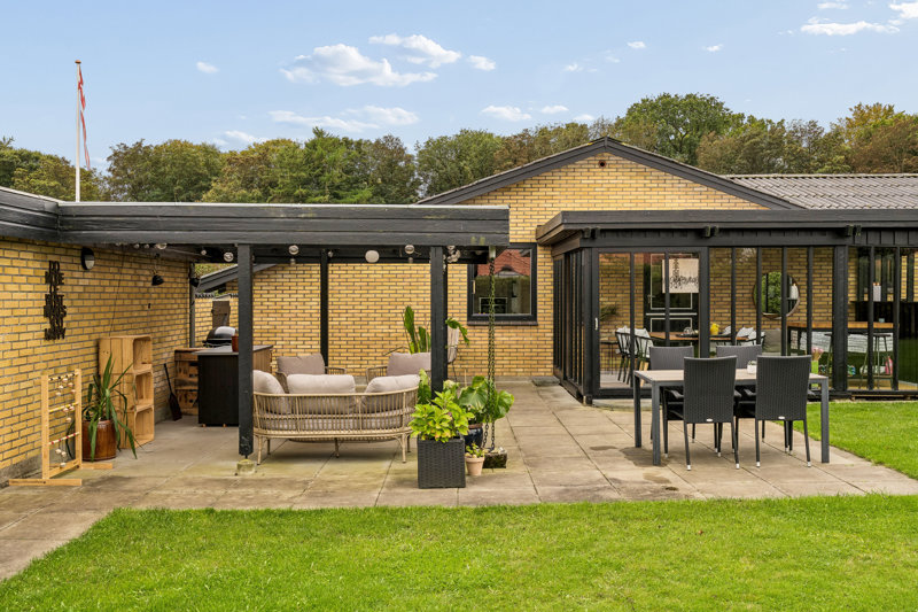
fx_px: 816
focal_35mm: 32
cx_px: 459
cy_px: 306
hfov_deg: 58.7
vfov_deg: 41.1
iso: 200
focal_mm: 32
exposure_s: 1/125
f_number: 8
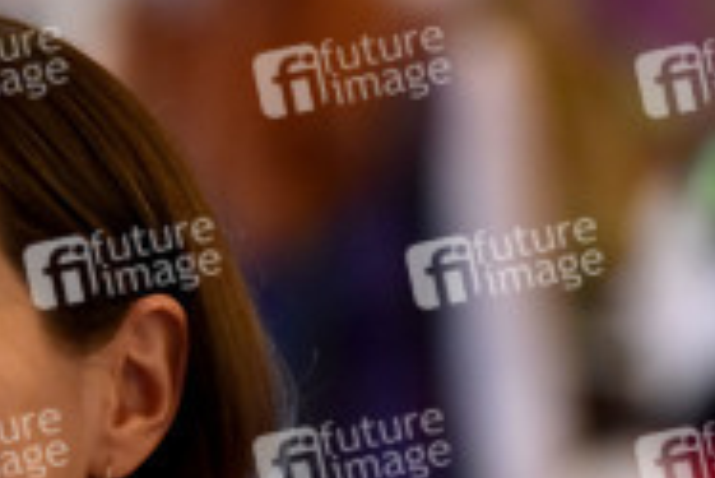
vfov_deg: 1.9
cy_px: 551
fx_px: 14350
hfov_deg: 2.9
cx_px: 21
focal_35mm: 722
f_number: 5.6
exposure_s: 1/100
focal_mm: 300
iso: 4000
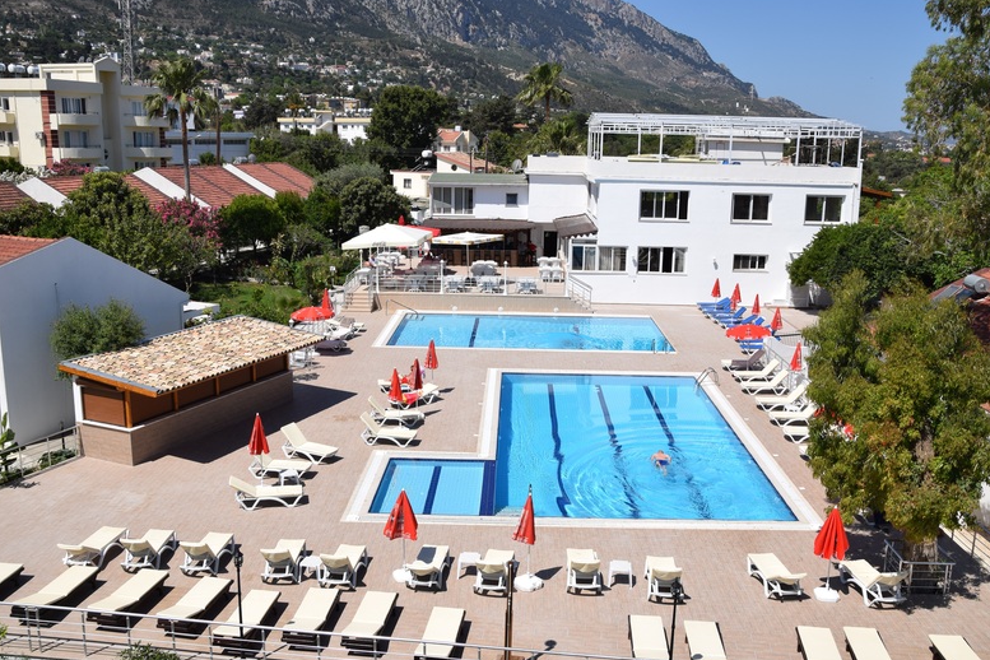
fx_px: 935
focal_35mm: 34
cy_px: 334
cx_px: 508
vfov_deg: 38.9
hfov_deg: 55.8
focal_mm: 22
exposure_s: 1/500
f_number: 11
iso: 200
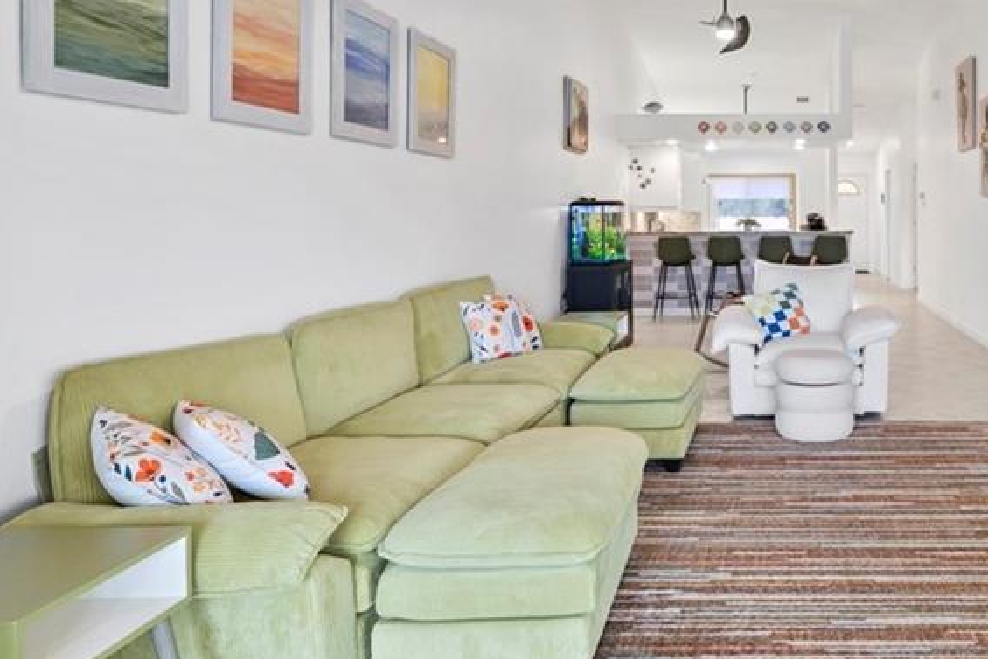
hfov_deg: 57.7
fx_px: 821
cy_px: 200
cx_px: 782
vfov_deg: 42.9
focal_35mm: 30
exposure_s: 1
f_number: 9
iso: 100
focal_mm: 16.5
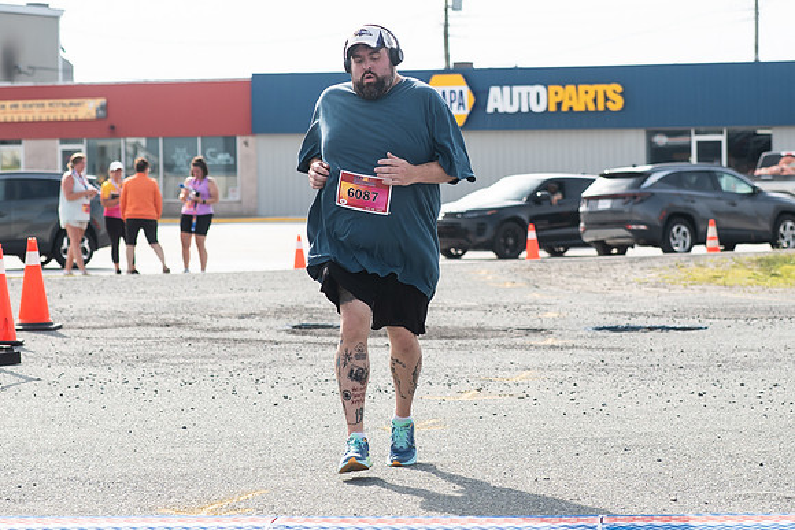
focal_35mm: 135
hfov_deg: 15.1
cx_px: 398
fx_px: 2992
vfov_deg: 10.1
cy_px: 121
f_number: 4.5
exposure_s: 1/2000
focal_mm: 70
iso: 250
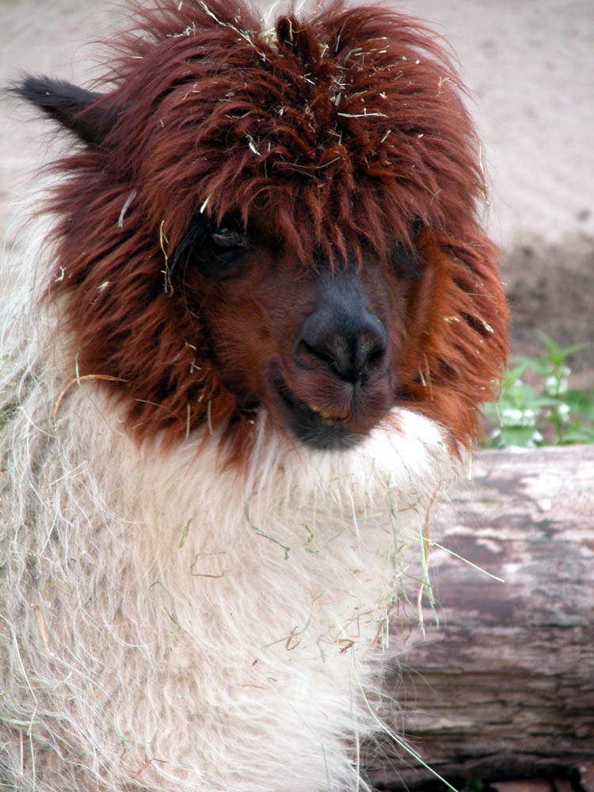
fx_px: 6406
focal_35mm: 280
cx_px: 297
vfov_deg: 7.1
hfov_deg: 5.3
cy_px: 396
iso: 100
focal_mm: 71.2
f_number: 4.2
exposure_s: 1/143
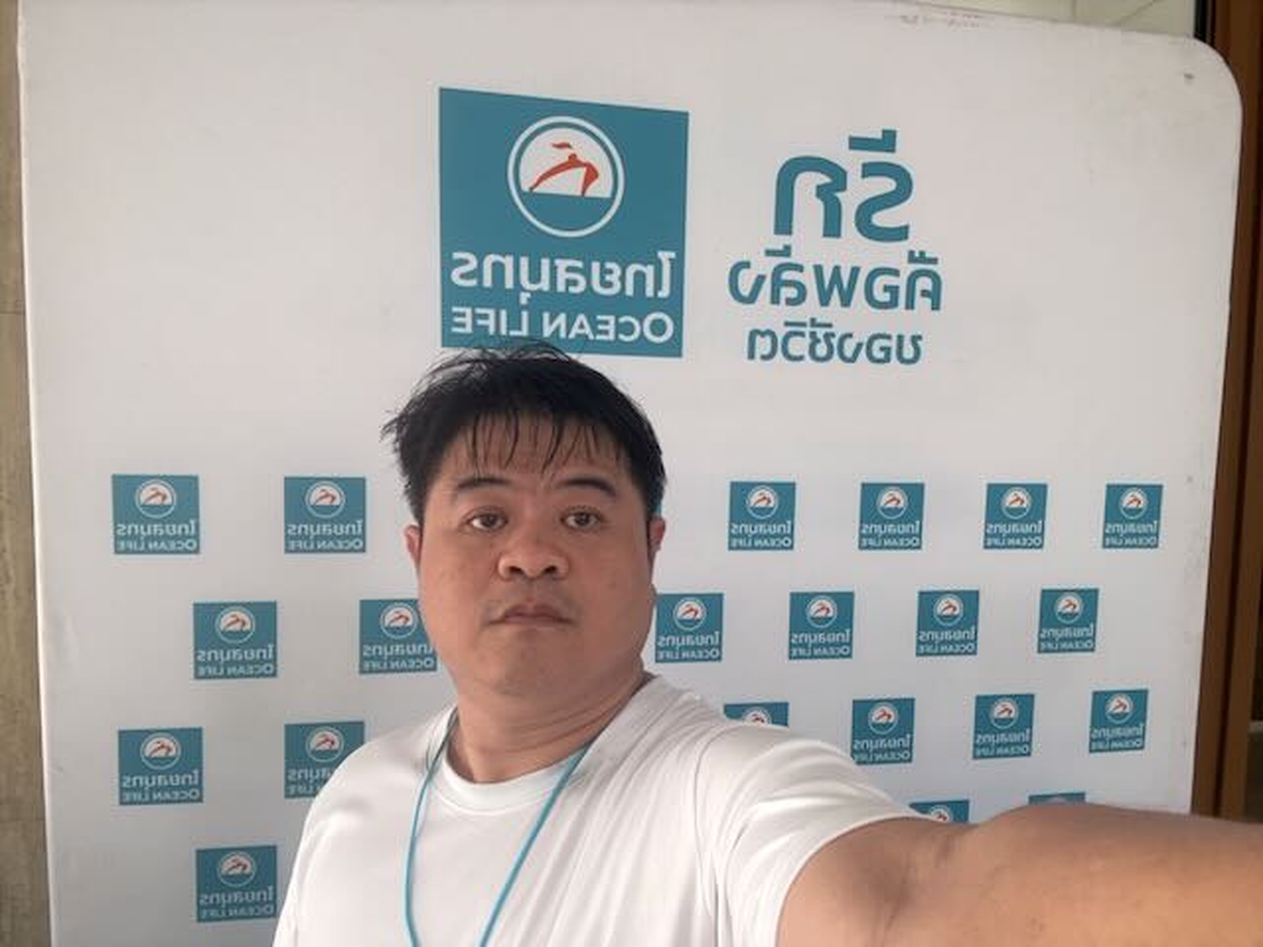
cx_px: 632
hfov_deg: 73.9
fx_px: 839
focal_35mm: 23
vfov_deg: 58.9
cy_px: 474
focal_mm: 2.69
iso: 80
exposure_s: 1/122
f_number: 1.9
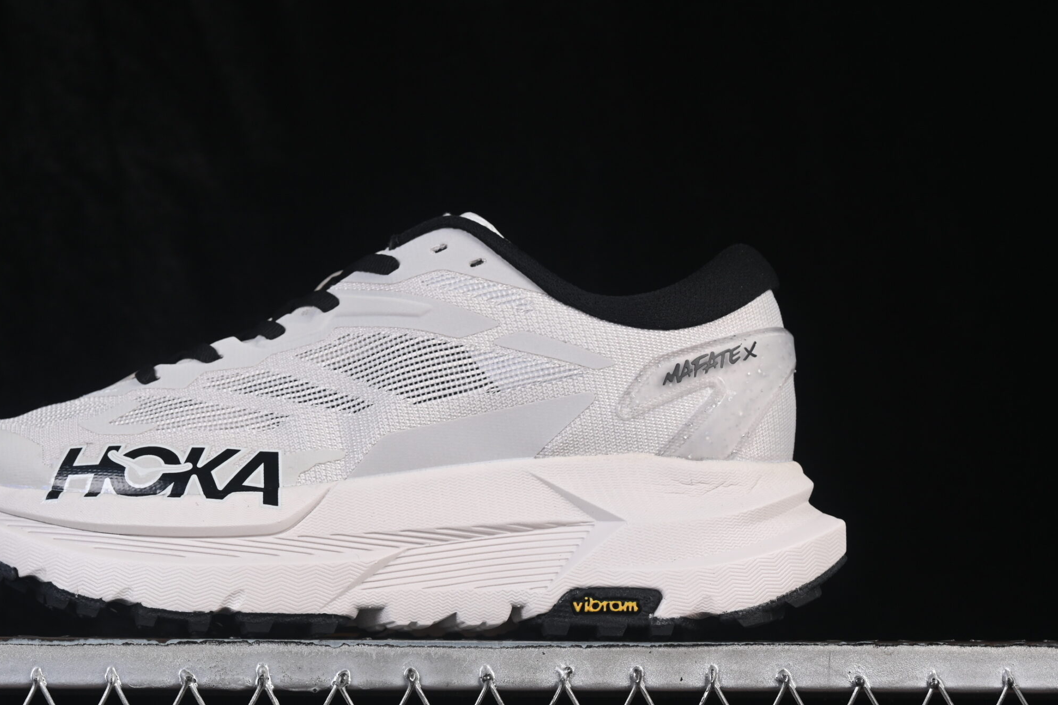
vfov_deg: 14.2
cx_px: 391
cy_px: 361
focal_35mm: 96
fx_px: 2821
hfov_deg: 21.2
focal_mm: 50
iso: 160
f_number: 8
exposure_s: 1/80
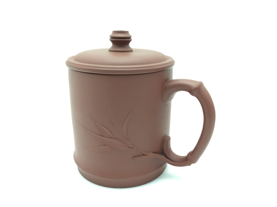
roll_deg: -0.4
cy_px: 104
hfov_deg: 61.7
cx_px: 138
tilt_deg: -17.6
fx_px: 232
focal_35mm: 29
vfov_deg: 48.2
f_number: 2.2
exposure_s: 1/17
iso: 50
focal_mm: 4.15
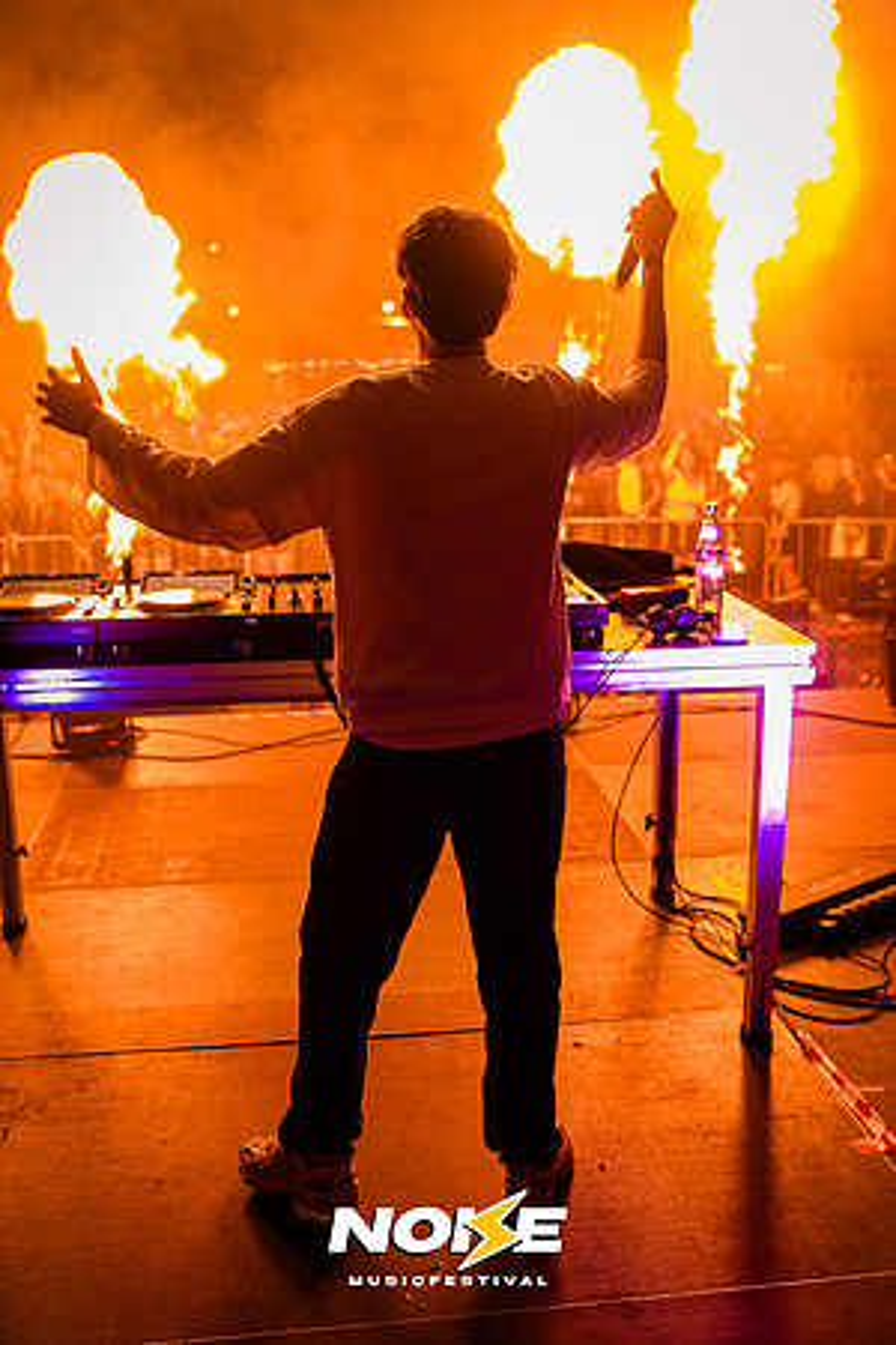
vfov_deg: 54.4
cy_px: 672
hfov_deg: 37.9
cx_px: 448
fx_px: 1307
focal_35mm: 35
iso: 800
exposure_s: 1/160
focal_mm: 35
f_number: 2.8
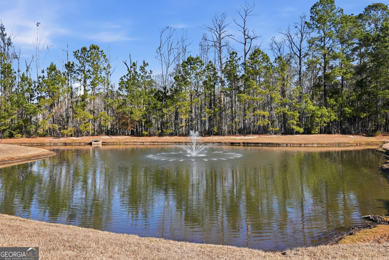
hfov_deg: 63.6
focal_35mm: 29
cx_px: 194
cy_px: 130
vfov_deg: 45.0
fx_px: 314
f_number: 9
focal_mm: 29
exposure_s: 1/1600
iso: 320
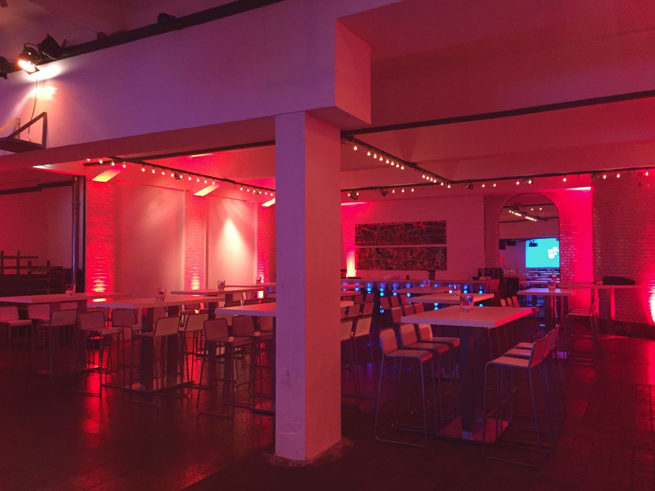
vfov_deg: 48.2
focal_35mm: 29
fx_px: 549
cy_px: 246
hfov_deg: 61.7
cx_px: 328
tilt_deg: +0.2
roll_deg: +0.6
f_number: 2.2
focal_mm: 4.15
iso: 250
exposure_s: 1/20
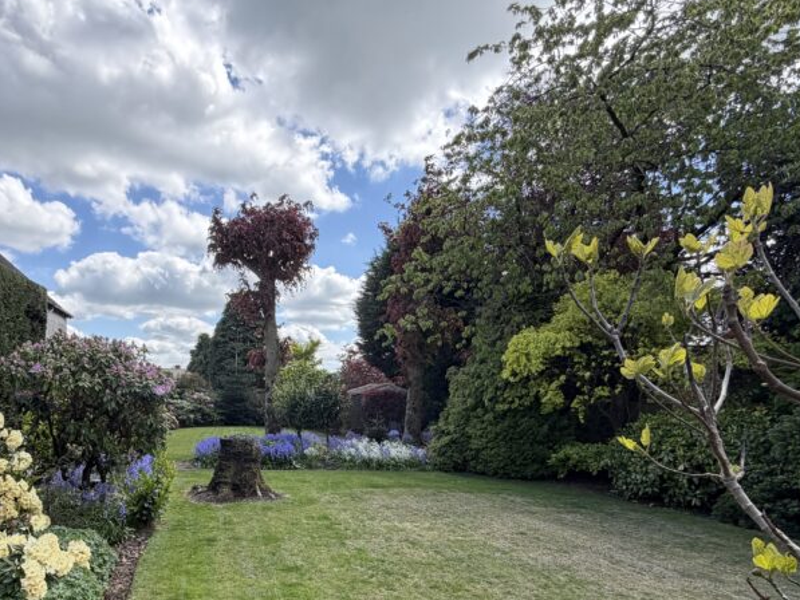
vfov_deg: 54.2
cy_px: 450
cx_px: 276
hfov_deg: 69.8
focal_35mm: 24
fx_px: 555
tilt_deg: -6.5
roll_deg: -1.4
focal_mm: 2.22
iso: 40
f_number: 2.2
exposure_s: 1/613
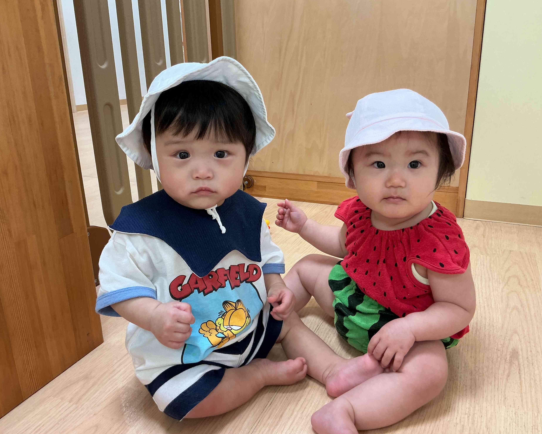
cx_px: 280
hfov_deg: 57.2
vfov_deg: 47.1
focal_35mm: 31
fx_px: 497
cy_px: 220
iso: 64
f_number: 1.8
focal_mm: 3
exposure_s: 1/120
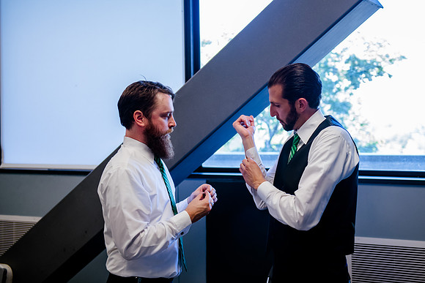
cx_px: 242
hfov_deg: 34.6
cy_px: 122
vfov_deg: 23.5
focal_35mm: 58
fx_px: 680
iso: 1250
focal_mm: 50
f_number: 2.8
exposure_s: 1/250
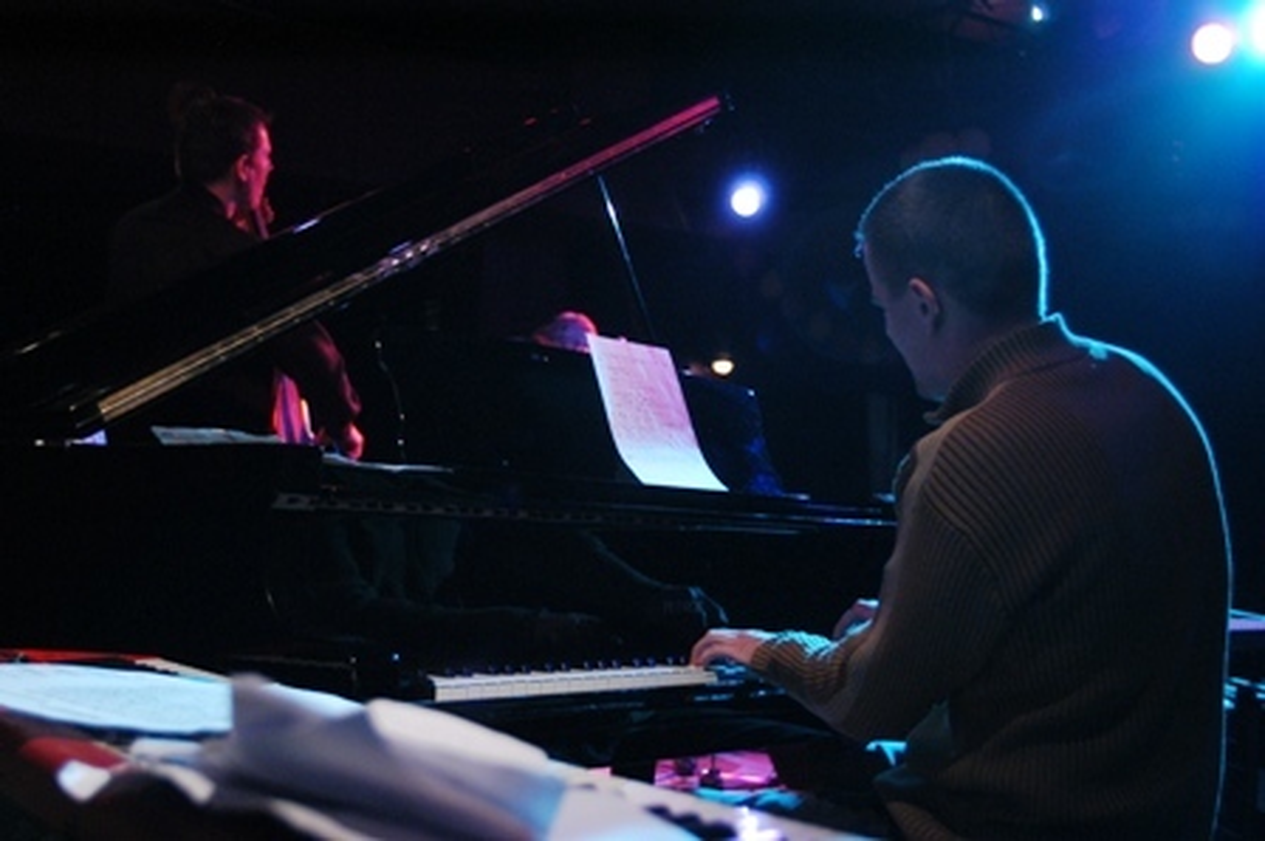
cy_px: 420
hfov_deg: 46.4
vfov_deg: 31.8
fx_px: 1475
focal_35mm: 42
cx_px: 632
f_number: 2.8
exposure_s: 1/100
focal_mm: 28
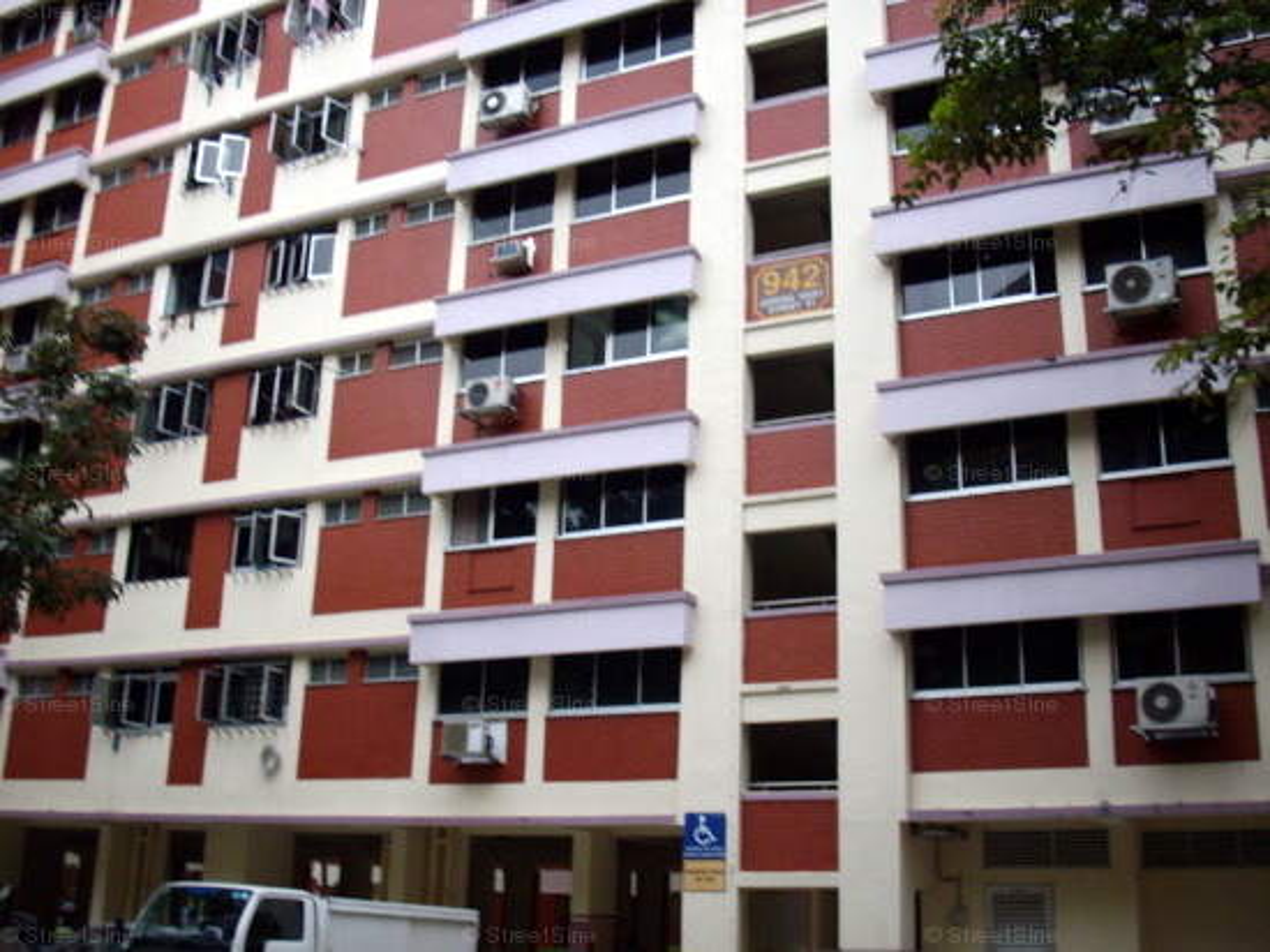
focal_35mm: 37
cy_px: 476
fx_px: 1357
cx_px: 635
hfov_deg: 50.2
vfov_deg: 38.6
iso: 160
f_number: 2.8
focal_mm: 6.2
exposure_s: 1/60
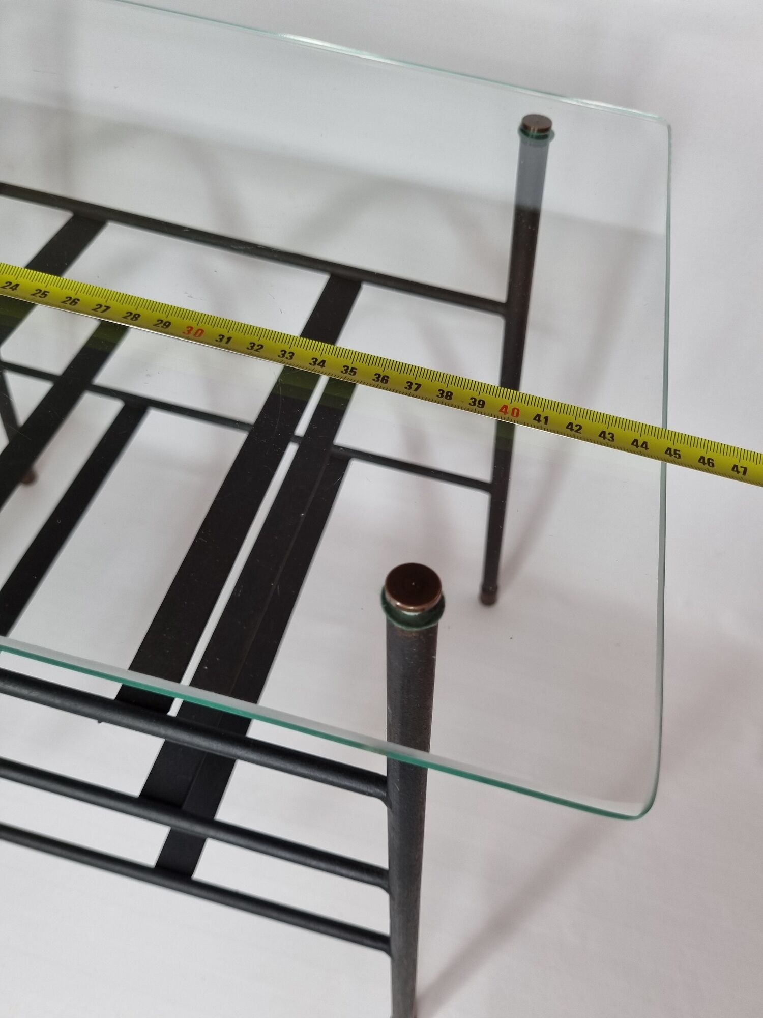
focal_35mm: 26
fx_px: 764
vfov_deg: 67.3
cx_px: 382
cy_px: 509
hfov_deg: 53.1
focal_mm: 5.4
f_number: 1.8
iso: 64
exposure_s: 1/100
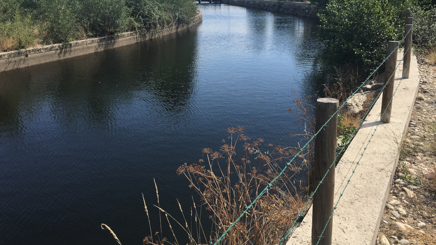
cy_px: 103
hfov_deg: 58.0
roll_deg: +0.8
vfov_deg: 34.6
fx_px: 393
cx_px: 223
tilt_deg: -13.8
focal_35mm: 34
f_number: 2.2
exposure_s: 1/1261
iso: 25
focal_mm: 4.15
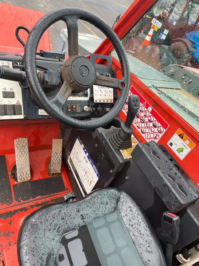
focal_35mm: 26
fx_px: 199
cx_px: 100
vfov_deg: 67.3
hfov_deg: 53.1
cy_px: 133
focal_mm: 5.1
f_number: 1.6
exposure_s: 1/211
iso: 40
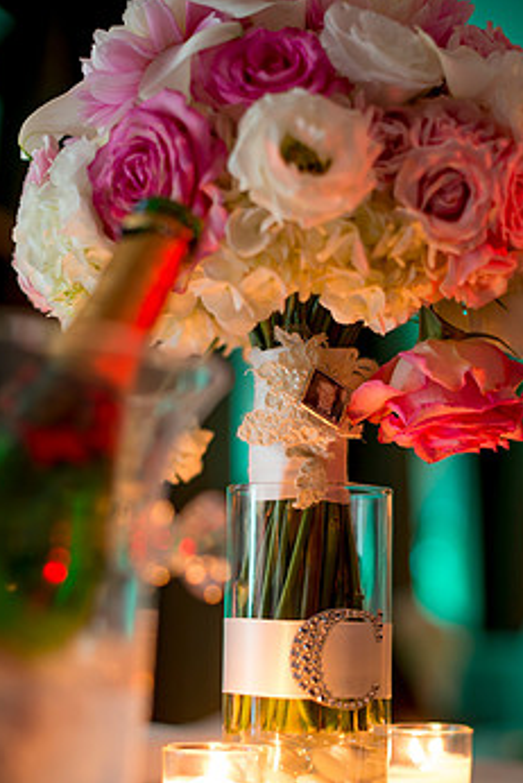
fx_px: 1415
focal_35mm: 65
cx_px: 308
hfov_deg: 20.9
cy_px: 428
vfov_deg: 30.9
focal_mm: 50
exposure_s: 1/50
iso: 800
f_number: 2
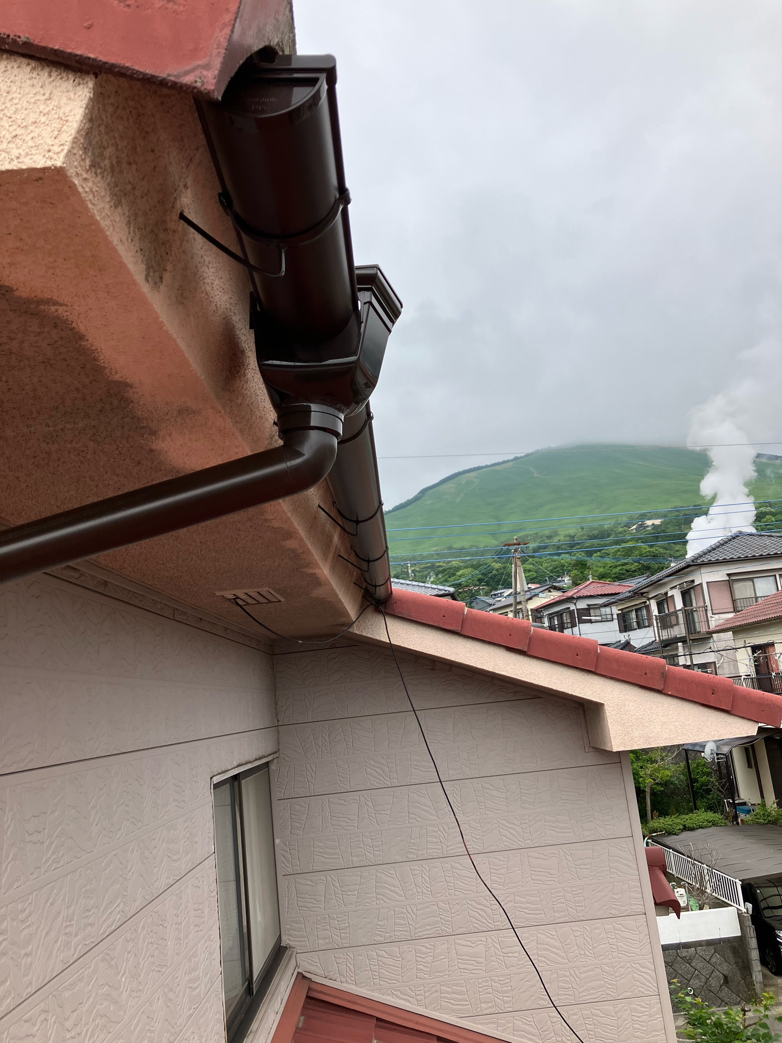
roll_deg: +6.4
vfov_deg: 63.4
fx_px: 843
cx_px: 391
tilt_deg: +12.3
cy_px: 522
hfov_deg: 49.7
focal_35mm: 28
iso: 32
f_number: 1.8
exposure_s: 1/1517
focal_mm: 3.99
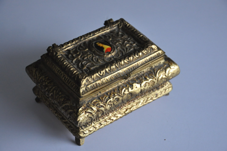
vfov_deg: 15.7
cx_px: 114
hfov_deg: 23.4
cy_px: 76
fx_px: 548
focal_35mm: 87
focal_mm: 58
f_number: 5
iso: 1600
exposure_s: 1/60
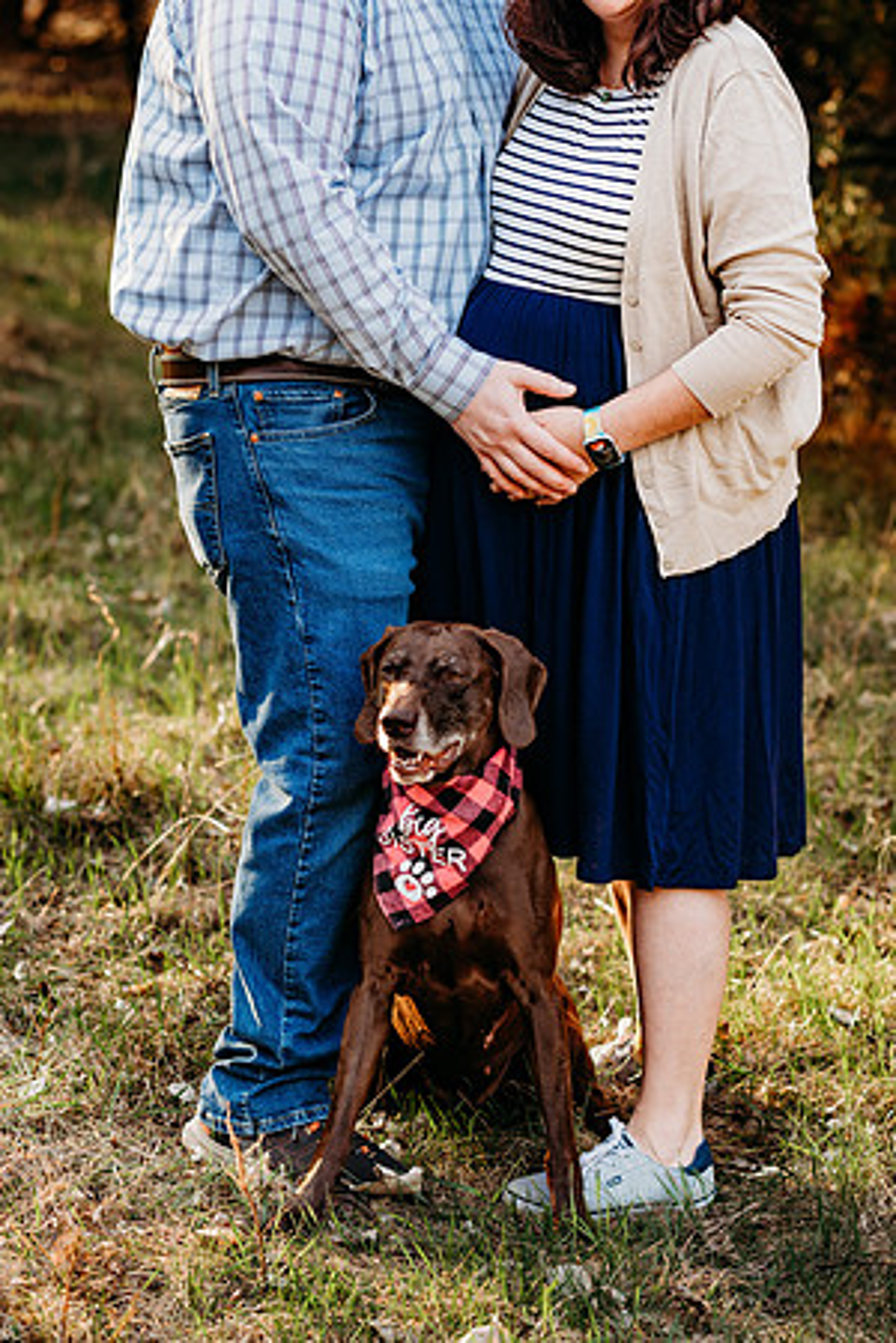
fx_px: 3173
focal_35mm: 85
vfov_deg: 23.9
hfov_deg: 16.1
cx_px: 448
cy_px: 672
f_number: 4
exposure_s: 1/200
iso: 200
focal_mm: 85
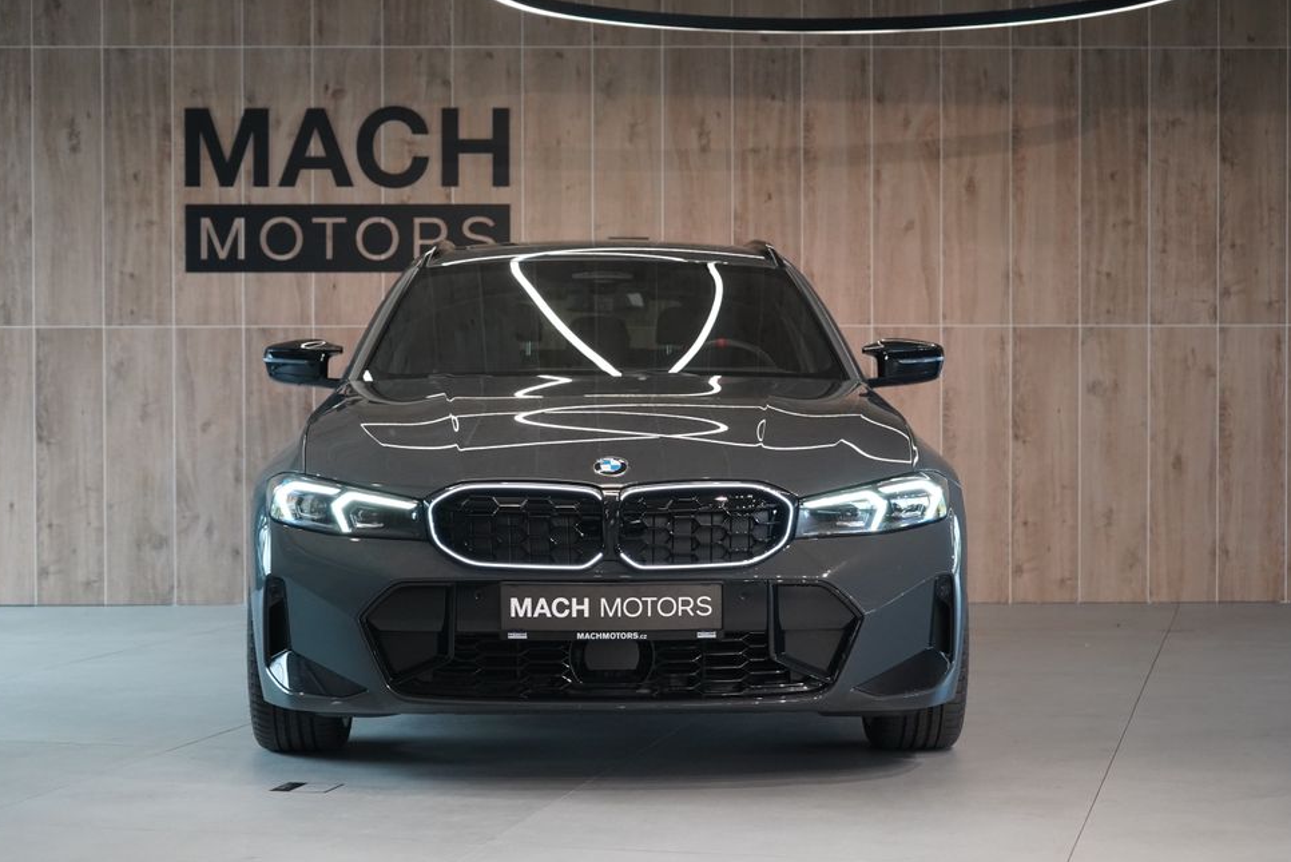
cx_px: 625
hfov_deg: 28.4
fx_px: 2547
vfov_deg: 19.2
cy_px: 444
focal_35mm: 71
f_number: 5.6
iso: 4000
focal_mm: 67
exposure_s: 1/160
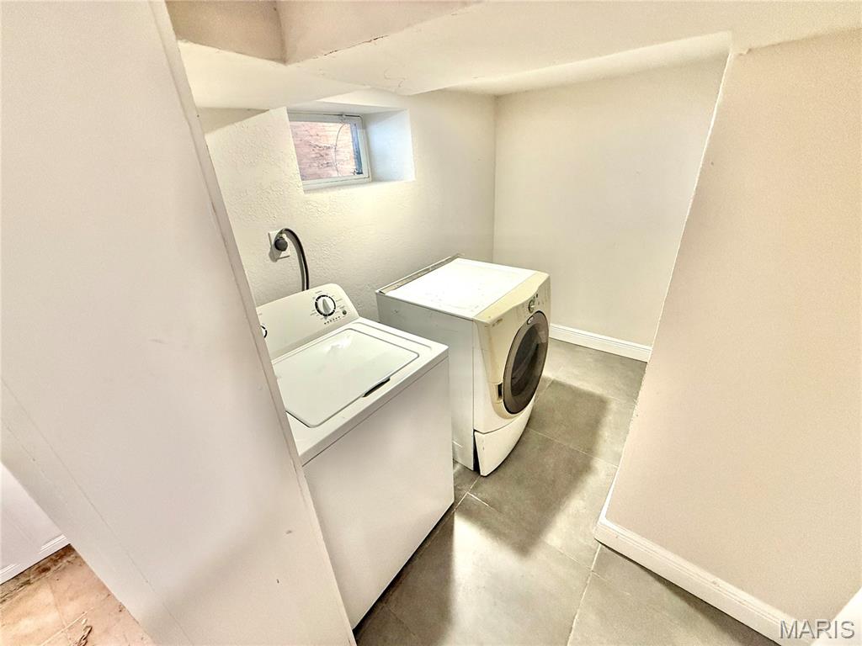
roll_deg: +3.4
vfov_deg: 85.7
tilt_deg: -25.5
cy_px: 323
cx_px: 431
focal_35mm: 14
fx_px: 349
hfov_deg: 102.1
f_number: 2.2
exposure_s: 1/120
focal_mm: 2.22
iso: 320
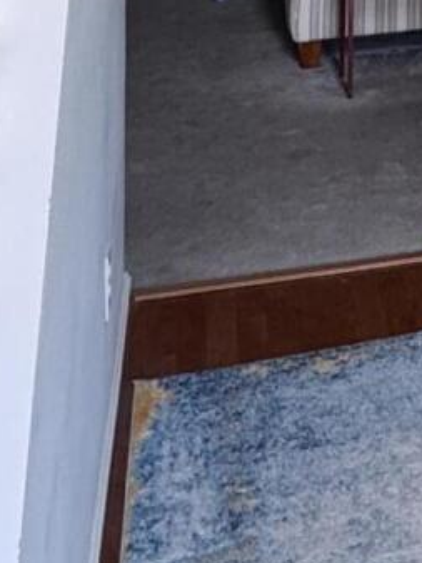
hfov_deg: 16.1
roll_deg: +0.0
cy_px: -429
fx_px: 1348
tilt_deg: +1.8
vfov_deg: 18.7
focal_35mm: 83
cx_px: 652
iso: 250
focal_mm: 2.22
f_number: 2.2
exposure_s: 1/120
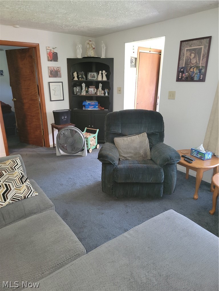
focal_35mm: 24
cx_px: 110
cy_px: 146
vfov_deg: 71.6
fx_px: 202
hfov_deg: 56.8
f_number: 1.8
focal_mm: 6.7
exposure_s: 1/10.9
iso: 125
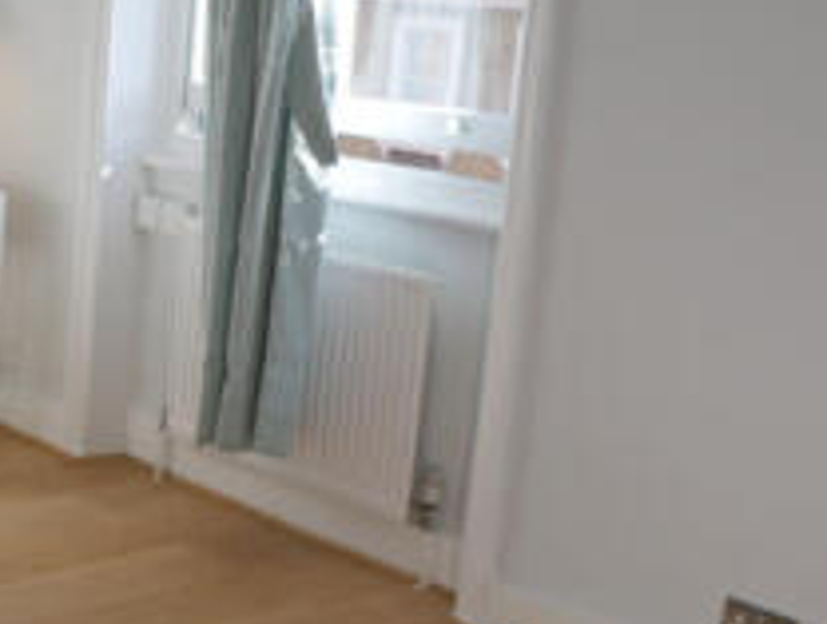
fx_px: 1604
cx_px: -274
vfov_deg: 22.0
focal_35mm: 67
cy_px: 244
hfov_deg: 24.8
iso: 200
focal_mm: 12
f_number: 4.5
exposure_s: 1/200
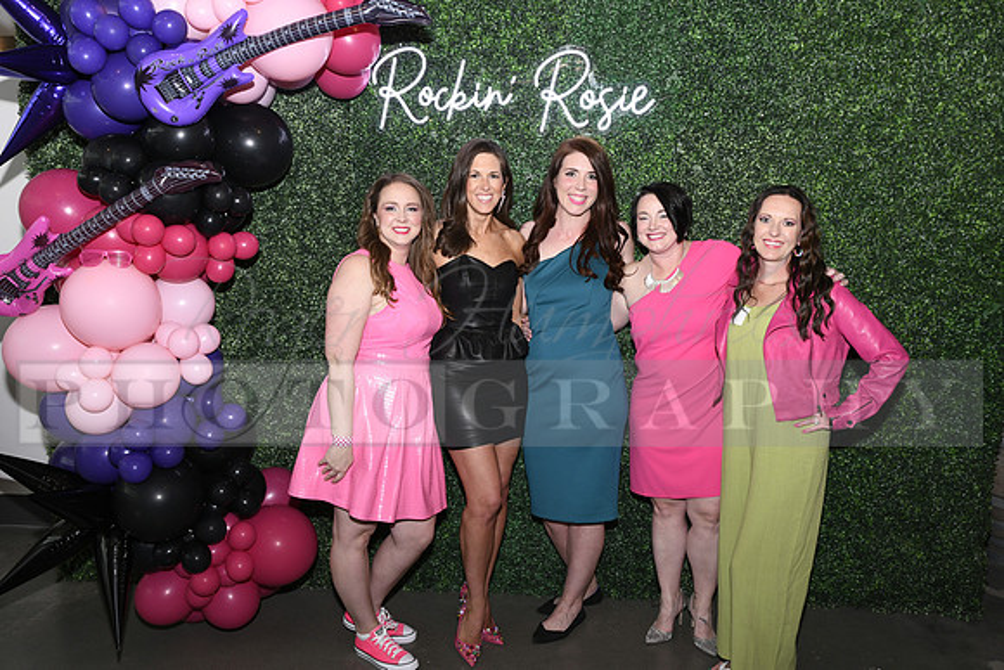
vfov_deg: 45.0
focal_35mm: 29
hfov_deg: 63.6
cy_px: 335
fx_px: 809
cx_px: 502
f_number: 6.3
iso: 500
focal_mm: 29
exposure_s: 1/60
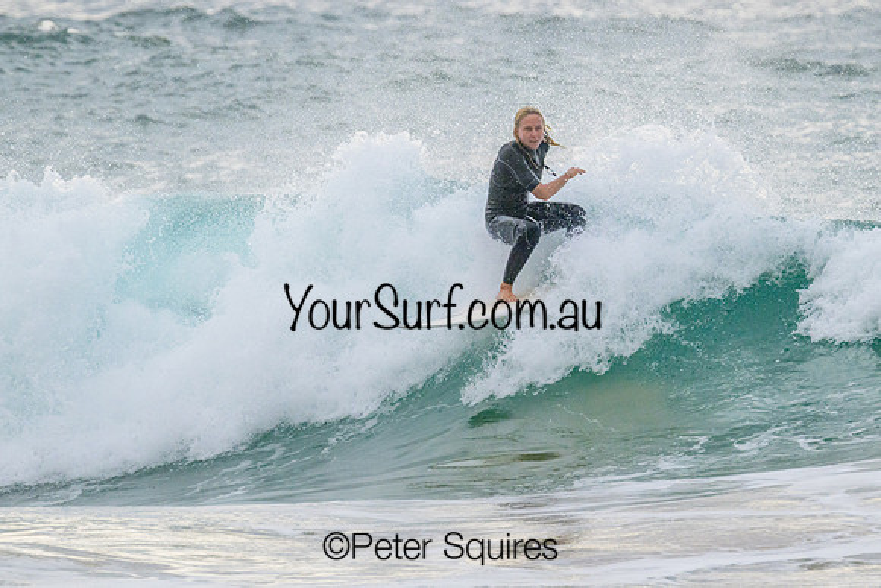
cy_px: 233
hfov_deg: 2.7
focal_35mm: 770
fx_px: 18858
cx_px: 581
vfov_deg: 1.8
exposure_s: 1/2000
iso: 1400
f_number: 11
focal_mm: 560
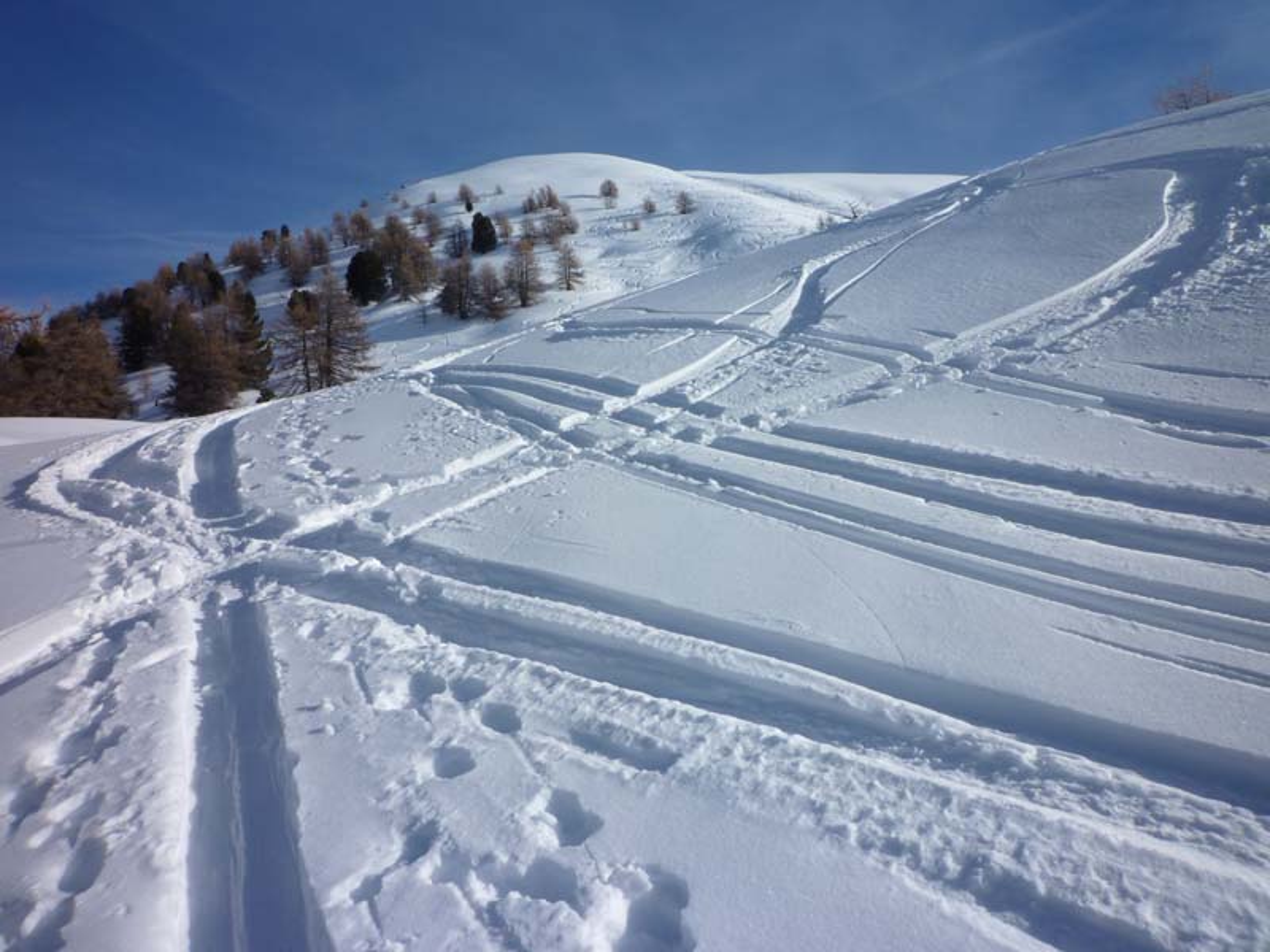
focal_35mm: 25
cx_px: 635
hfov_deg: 69.4
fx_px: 917
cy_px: 476
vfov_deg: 54.9
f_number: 5
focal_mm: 4.4
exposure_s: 1/800
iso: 80
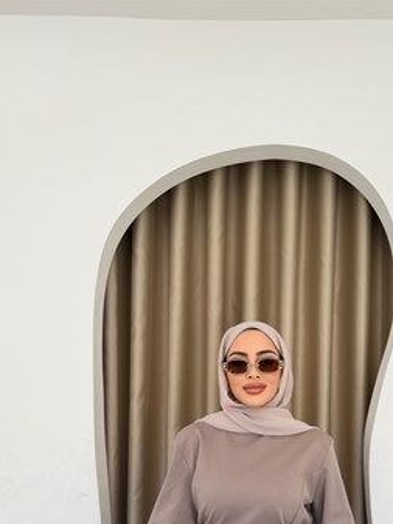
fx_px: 575
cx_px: 253
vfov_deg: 46.6
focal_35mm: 38
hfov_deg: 37.4
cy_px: 411
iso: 80
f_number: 1.78
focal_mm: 6.76
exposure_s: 1/308
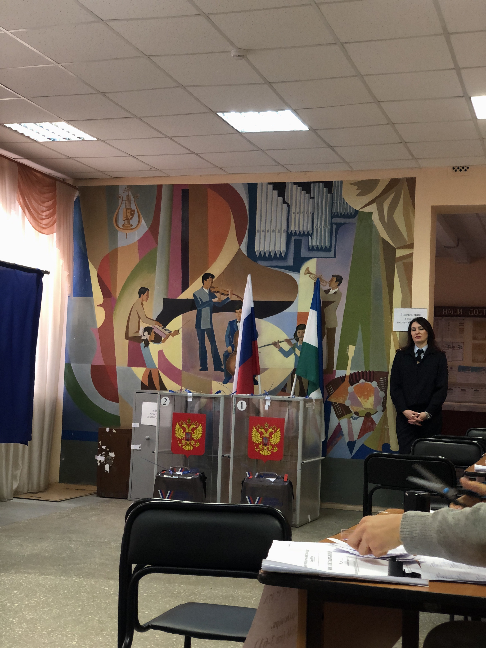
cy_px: 324
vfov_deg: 36.8
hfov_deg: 28.0
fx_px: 973
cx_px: 243
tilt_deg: +3.4
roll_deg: -2.7
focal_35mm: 52
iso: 125
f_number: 2.4
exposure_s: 1/33
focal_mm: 6
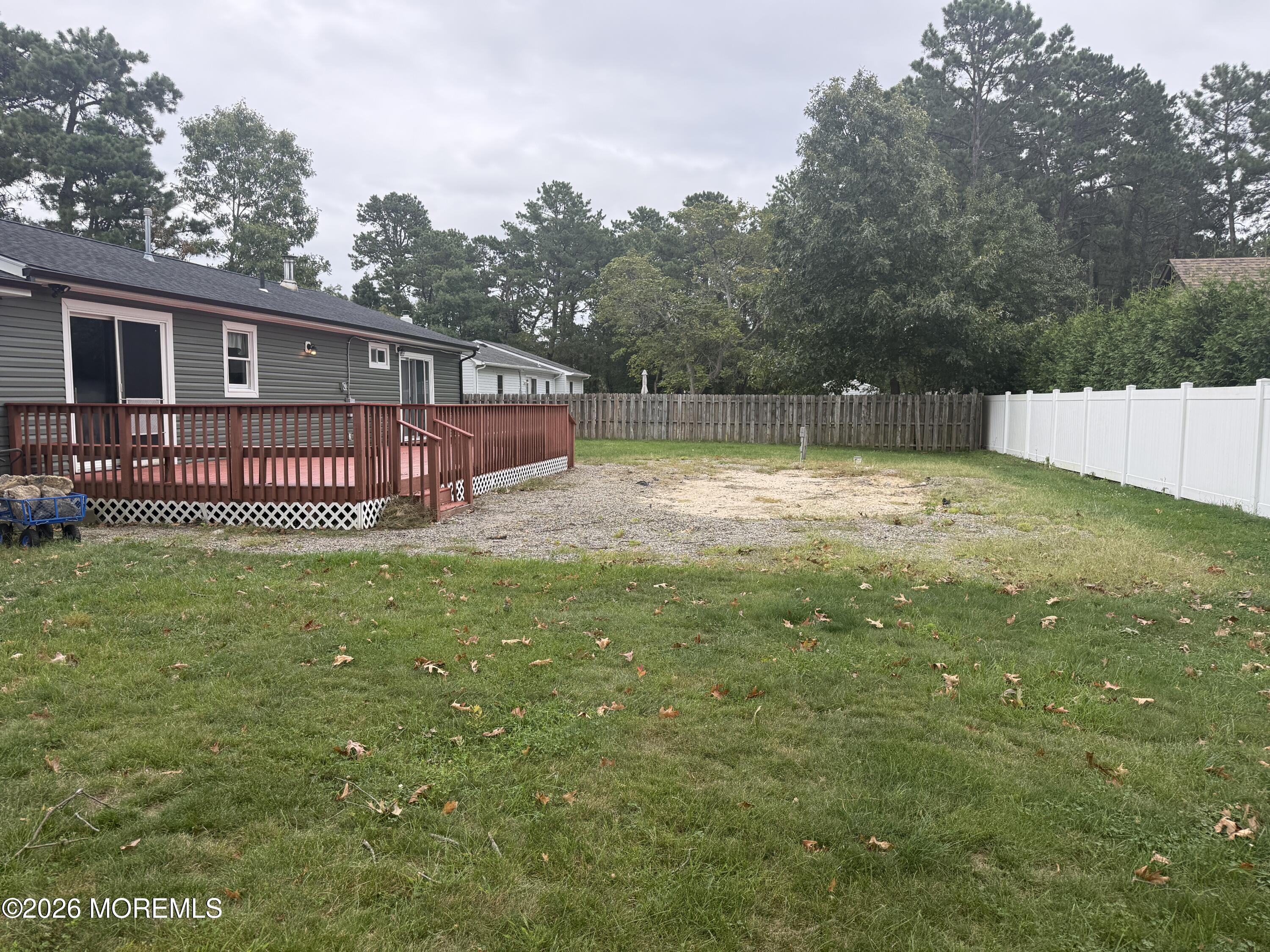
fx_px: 881
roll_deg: -0.2
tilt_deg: -1.9
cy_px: 476
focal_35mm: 24
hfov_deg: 71.6
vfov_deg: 56.8
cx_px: 635
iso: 100
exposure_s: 1/1250
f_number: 1.78
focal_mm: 6.76
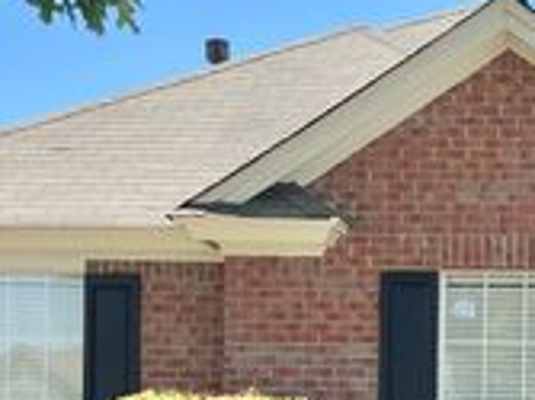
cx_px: 538
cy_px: 456
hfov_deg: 21.7
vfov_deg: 16.4
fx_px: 1344
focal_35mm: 87
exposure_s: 1/929
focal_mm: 3
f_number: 1.8
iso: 25
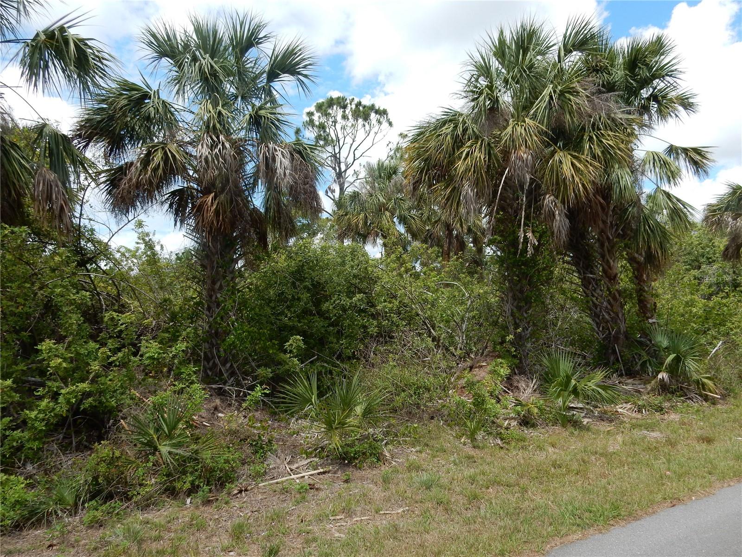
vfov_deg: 54.9
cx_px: 371
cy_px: 278
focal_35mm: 25
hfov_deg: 69.4
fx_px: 536
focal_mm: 4.5
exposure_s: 1/800
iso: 125
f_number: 3.7
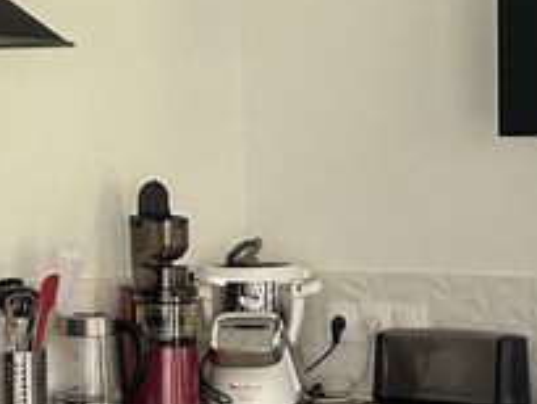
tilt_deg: -7.0
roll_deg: +0.5
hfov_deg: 15.4
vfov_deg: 11.6
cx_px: 419
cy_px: 380
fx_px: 1971
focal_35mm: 127
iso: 125
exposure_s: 1/73
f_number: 1.5
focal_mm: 5.7
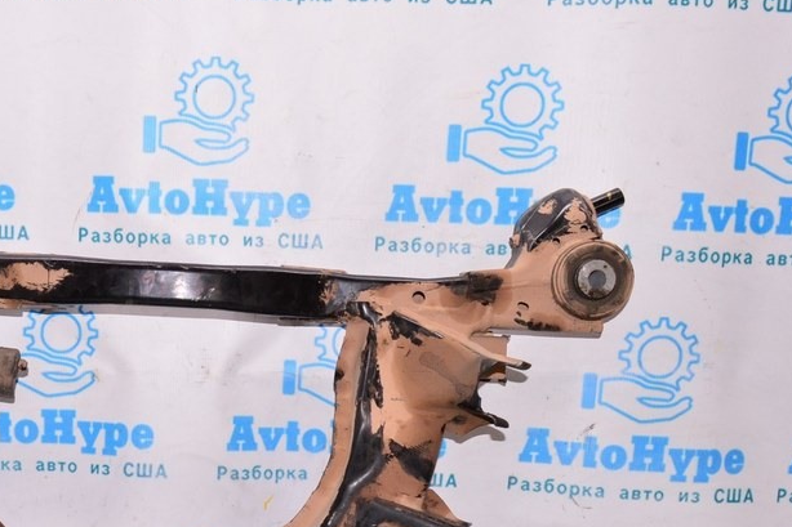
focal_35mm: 50
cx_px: 181
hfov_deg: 38.4
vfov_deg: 26.5
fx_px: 1100
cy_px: 419
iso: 1600
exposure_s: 1/125
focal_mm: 20
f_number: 8
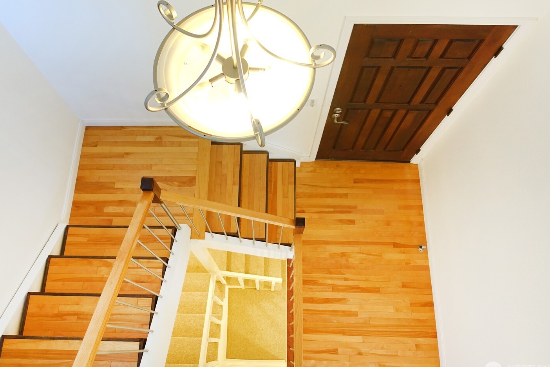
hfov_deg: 63.5
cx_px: 246
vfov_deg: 44.9
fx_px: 443
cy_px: 164
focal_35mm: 29
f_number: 2
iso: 100
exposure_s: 1/25
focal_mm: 8.8
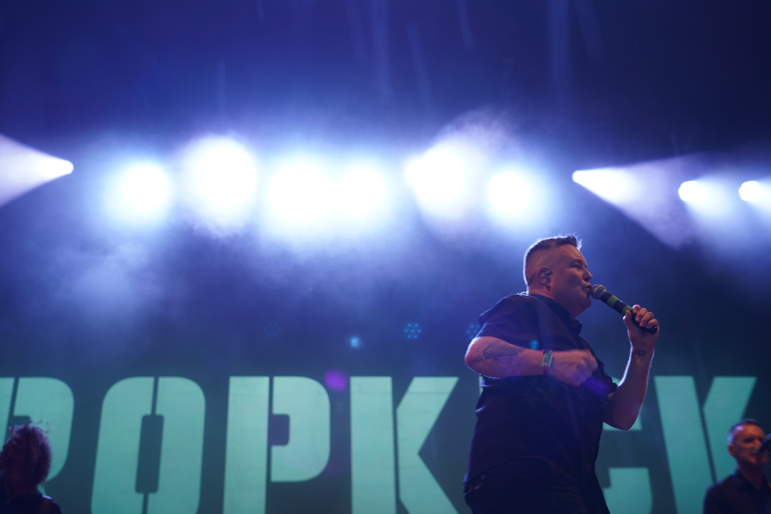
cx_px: 386
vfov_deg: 29.2
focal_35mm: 46
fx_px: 985
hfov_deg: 42.7
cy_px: 257
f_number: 4
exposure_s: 1/60
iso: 100
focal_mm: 46
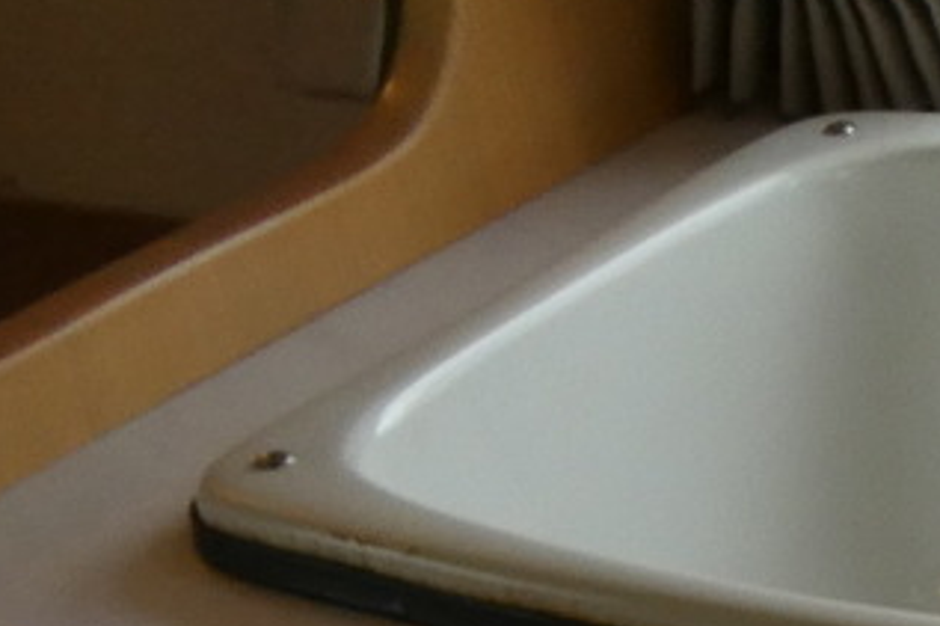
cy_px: 1308
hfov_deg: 13.4
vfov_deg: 10.0
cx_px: 2022
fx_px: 3288
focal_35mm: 126
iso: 125
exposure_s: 1/60
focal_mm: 4.3
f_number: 3.3
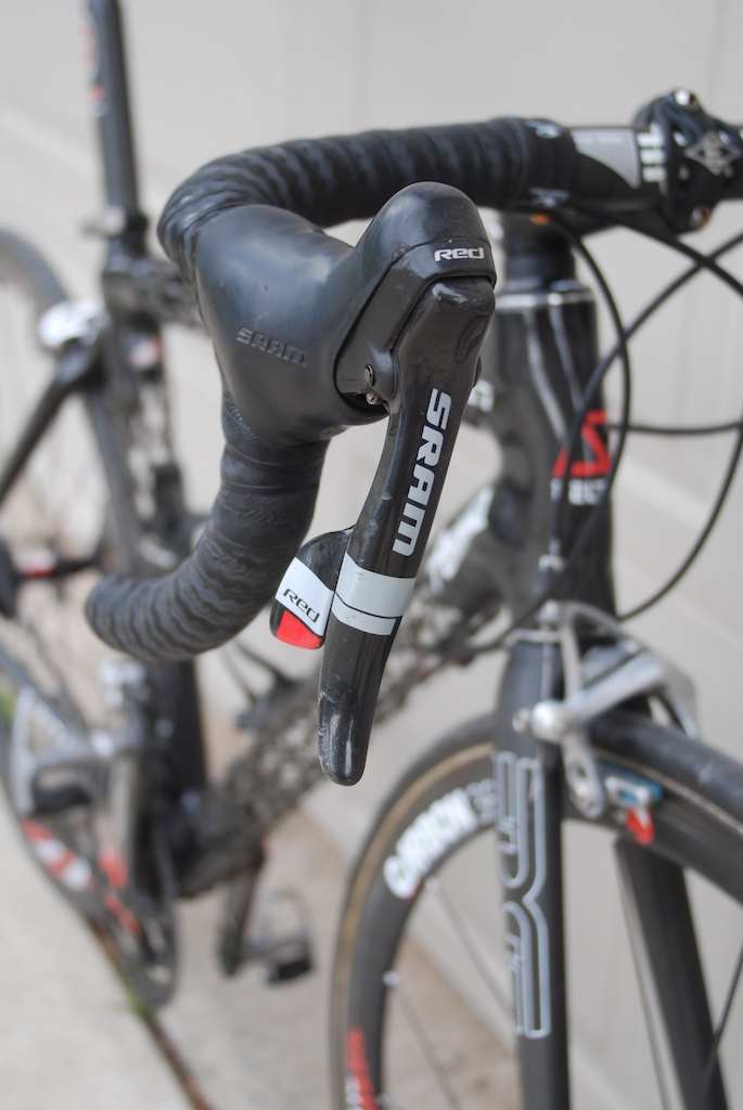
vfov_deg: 37.8
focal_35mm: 52
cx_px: 372
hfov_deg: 25.8
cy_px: 555
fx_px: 1621
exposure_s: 1/80
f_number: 4.5
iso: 200
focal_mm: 35
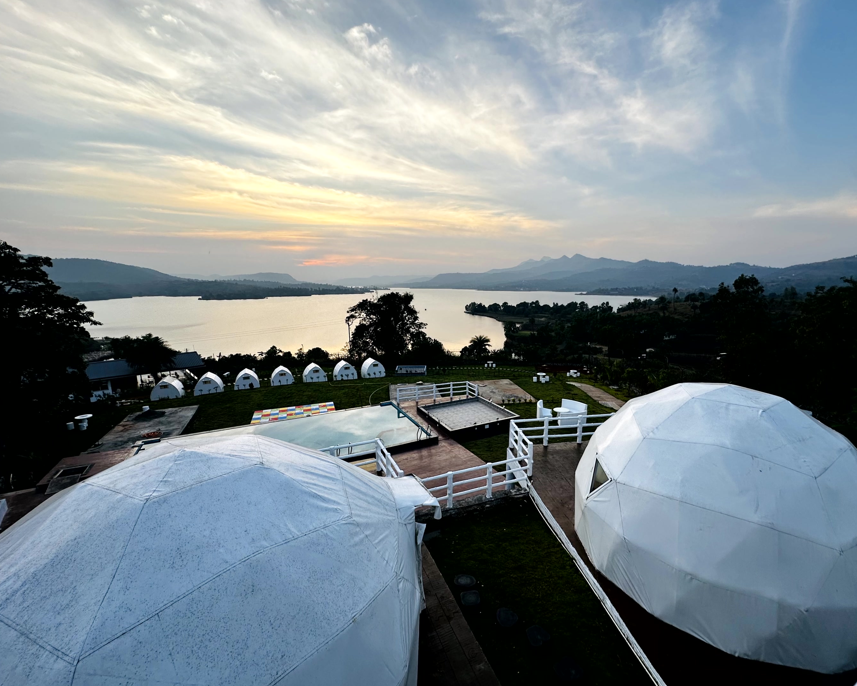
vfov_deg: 84.0
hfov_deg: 96.5
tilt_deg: -9.8
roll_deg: -0.3
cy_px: 350
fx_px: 380
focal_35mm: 15
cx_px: 466
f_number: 2.2
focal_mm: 2.22
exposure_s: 1/206
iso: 40
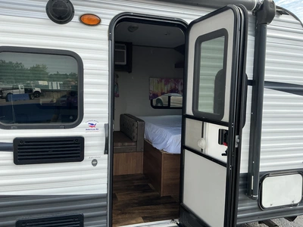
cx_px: 152
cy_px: 114
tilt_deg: -2.2
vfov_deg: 49.7
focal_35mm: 28
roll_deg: +0.9
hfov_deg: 63.4
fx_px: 245
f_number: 1.8
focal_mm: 3
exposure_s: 1/545
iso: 25
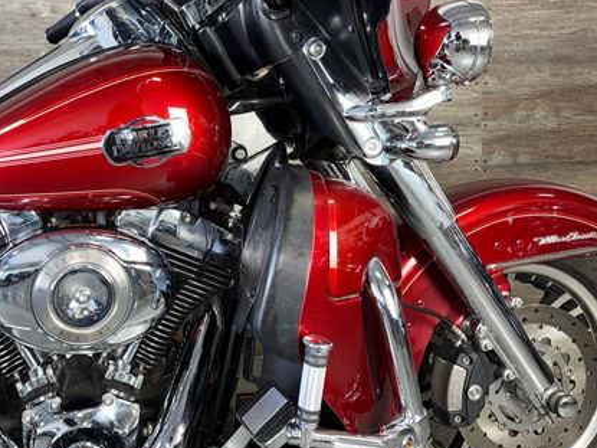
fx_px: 638
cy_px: 193
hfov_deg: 48.5
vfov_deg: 38.6
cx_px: 160
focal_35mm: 37
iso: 80
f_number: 1.78
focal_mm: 6.76
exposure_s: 1/20
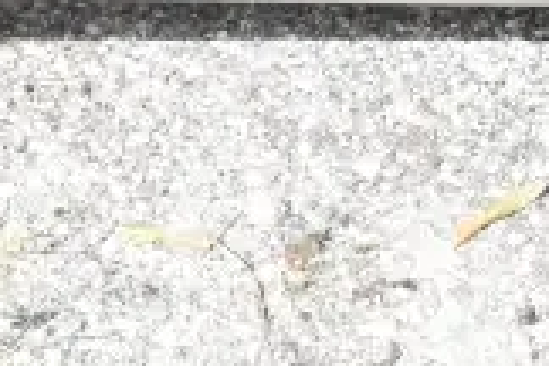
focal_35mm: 214
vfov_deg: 6.3
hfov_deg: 9.5
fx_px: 3263
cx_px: 627
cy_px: -280
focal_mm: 38
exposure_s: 1/1000
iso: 6400
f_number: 16
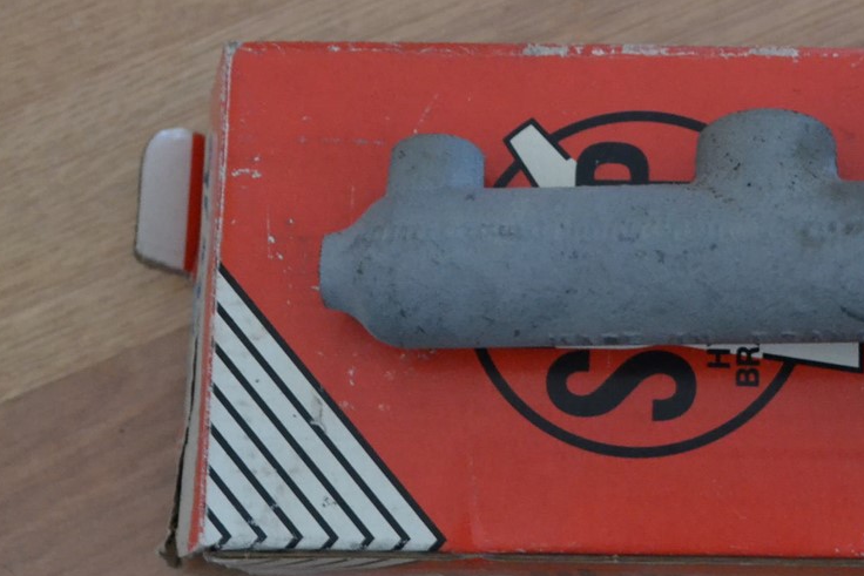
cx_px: 647
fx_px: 2112
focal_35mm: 88
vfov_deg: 15.5
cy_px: 282
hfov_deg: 22.9
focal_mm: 32
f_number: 4.8
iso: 3200
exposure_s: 1/10
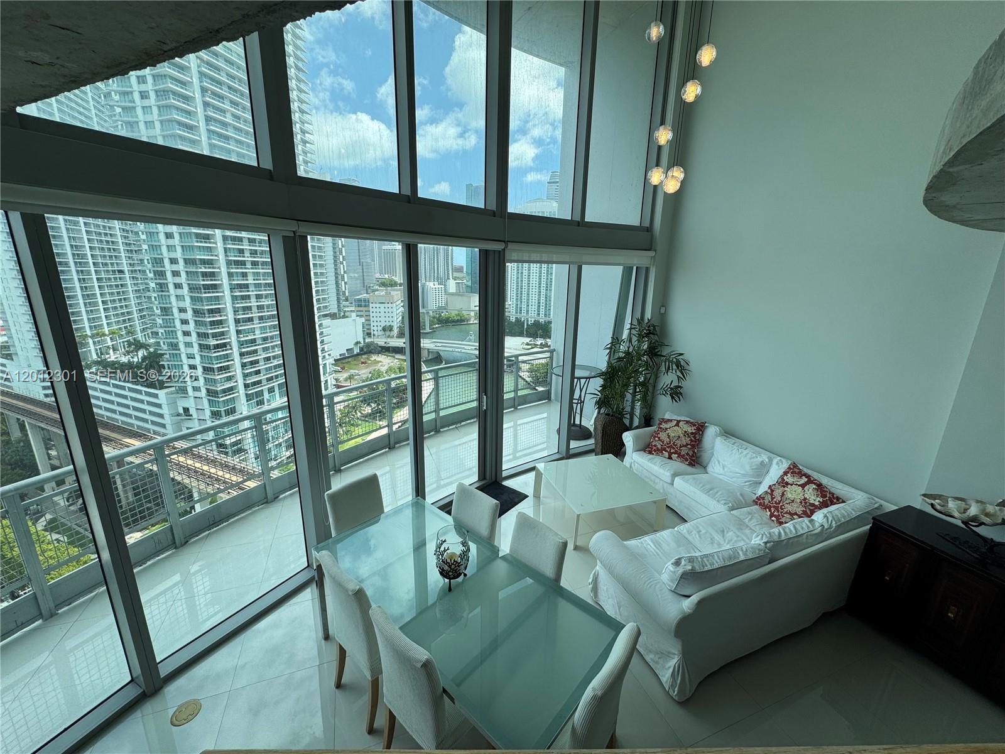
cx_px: 502
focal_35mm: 14
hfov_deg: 102.1
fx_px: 406
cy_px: 377
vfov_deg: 85.7
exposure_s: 1/646
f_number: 2.2
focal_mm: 2.22
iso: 40
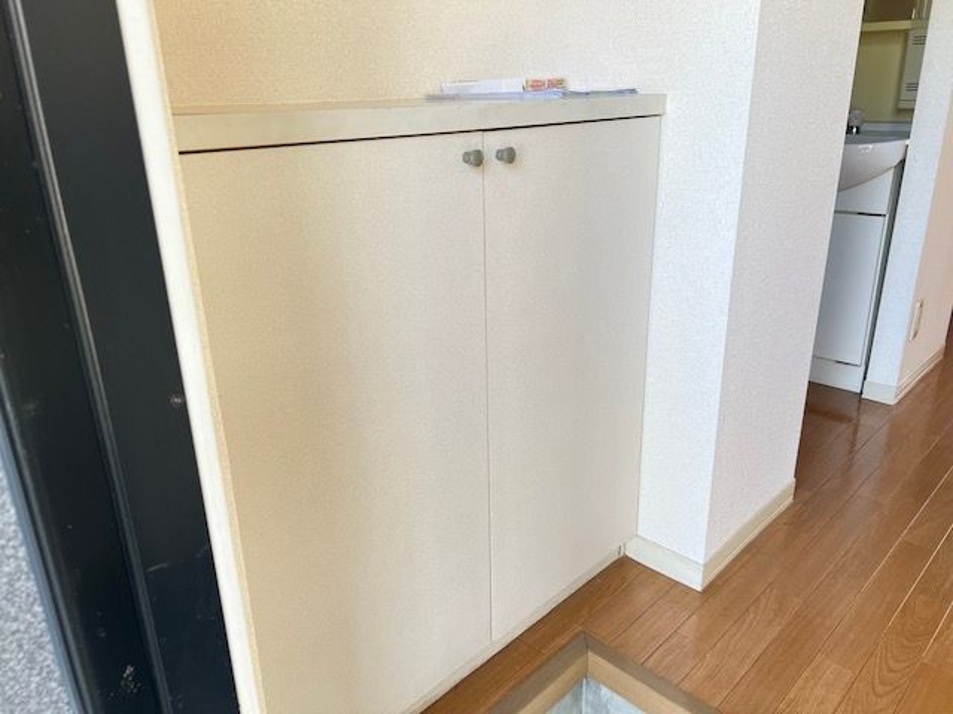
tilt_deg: -18.8
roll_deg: +2.6
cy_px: 357
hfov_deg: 67.3
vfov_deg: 53.1
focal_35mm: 26
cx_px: 476
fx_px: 716
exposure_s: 1/121
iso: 80
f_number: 1.5
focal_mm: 5.7
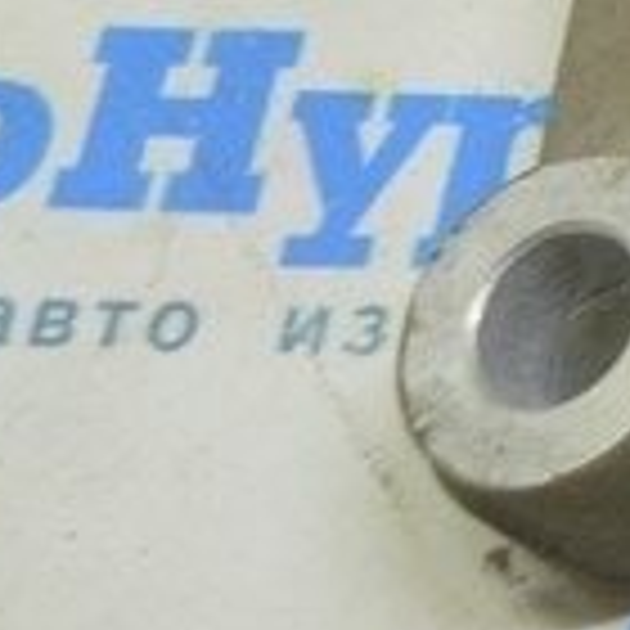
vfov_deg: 7.6
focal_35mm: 223
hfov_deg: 6.8
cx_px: 2164
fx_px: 4592
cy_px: -488
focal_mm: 24
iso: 400
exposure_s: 1/20
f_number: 5.6
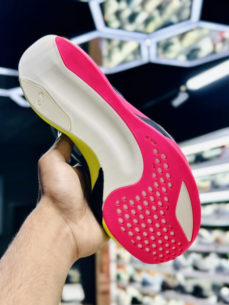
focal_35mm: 49
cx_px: 116
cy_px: 155
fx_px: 432
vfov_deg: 38.9
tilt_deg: +11.1
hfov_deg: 29.7
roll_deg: +0.7
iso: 80
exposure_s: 1/100
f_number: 1.78
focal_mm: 6.86
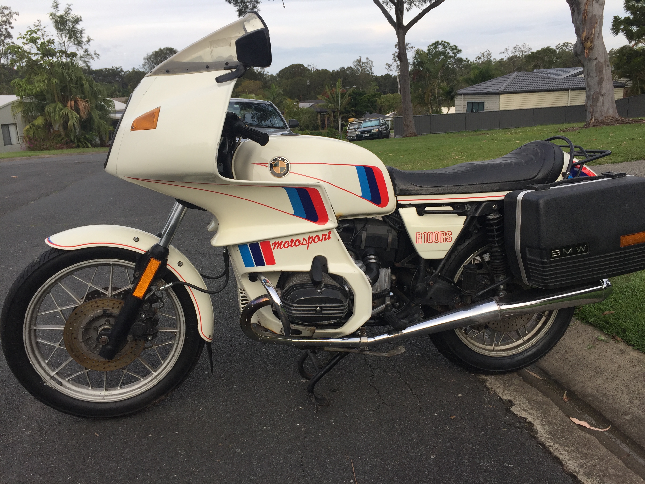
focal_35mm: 29
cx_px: 322
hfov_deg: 61.7
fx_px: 540
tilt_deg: -13.9
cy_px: 242
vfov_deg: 48.2
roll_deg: +2.8
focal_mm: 4.15
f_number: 2.2
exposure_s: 1/455
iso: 32
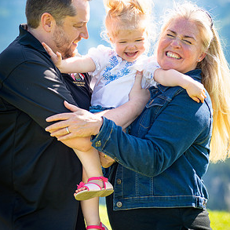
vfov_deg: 12.7
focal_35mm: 137
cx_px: 114
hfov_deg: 12.7
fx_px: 1030
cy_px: 103
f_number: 4
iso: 160
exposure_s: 1/500
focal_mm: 105
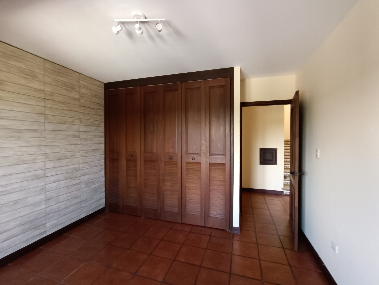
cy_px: 142
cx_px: 190
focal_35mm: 24
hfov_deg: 71.6
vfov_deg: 56.8
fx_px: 263
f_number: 2.2
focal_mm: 1.66
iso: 703
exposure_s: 1/50
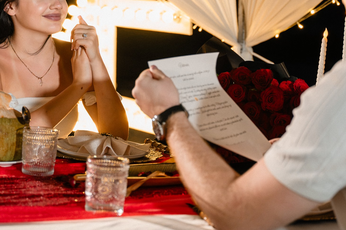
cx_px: 177
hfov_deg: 22.6
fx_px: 865
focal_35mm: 90
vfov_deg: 15.1
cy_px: 67
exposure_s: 1/160
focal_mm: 45
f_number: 2.8
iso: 4000
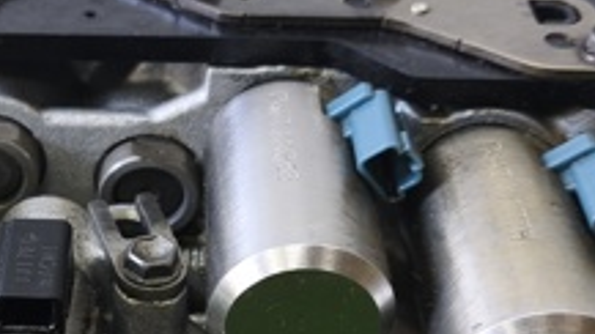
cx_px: 71
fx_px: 1167
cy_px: 312
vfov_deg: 16.1
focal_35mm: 74
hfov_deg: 27.7
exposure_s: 1/50
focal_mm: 5.35
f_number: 1.7
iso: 320
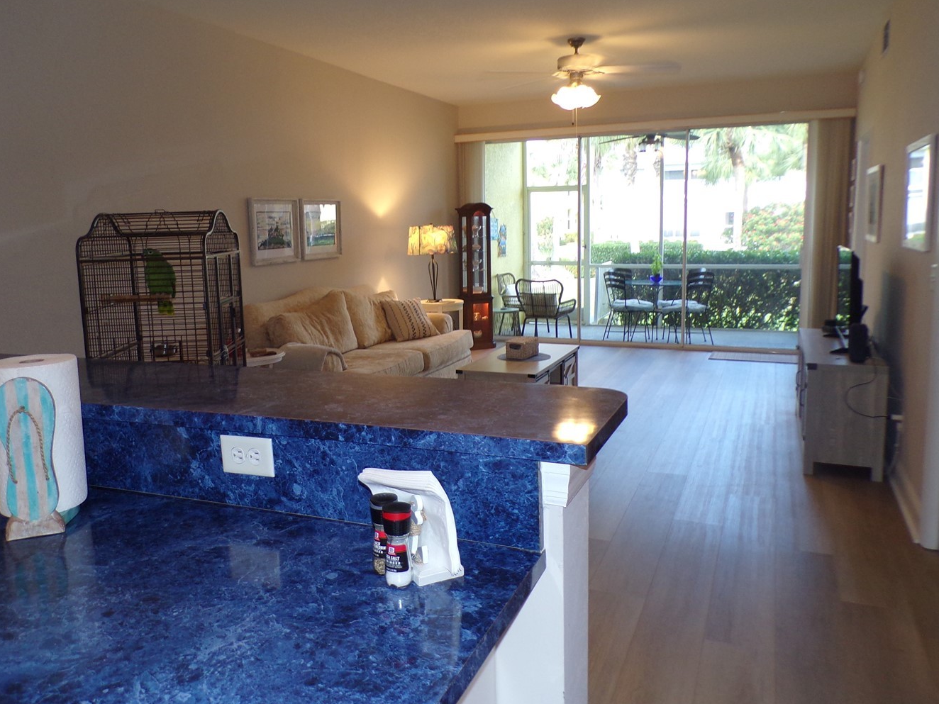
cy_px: 314
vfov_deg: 48.1
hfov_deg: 61.6
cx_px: 439
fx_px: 787
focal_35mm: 29
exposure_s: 1/34
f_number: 3
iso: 138
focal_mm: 4.3
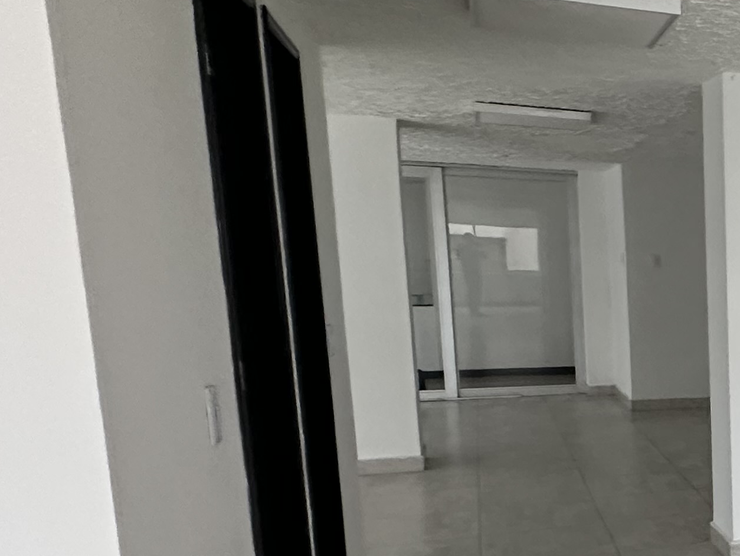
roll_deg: -0.1
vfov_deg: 31.6
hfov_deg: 30.7
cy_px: 422
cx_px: 1010
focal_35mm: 45
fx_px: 962
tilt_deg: -10.9
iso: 320
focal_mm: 2.22
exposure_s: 1/99
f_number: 2.2
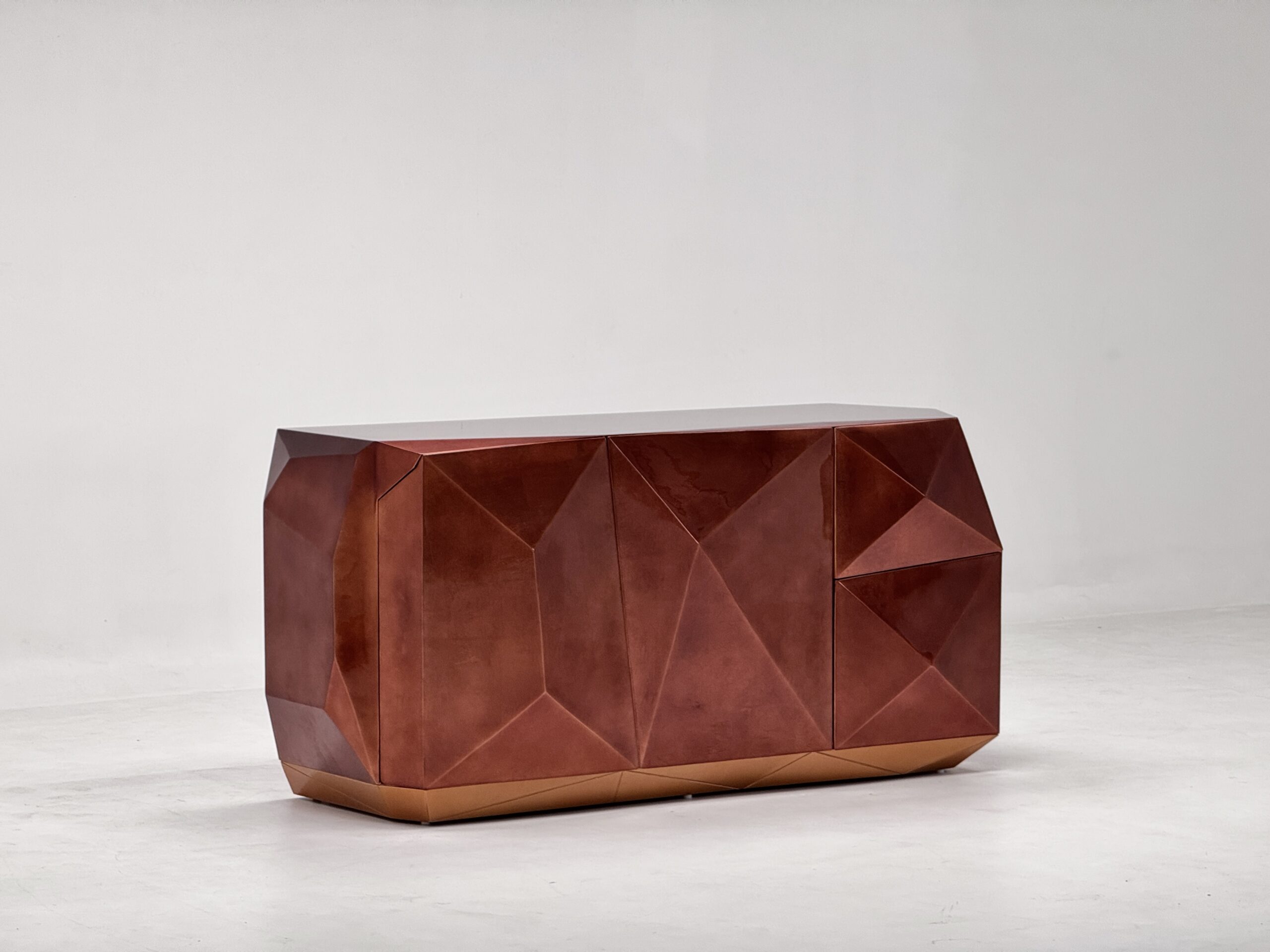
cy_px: 476
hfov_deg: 16.4
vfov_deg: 12.3
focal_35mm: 120
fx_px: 4403
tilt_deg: -4.8
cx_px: 635
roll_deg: +0.5
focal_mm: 15.66
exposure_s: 1/100
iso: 125
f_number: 2.8
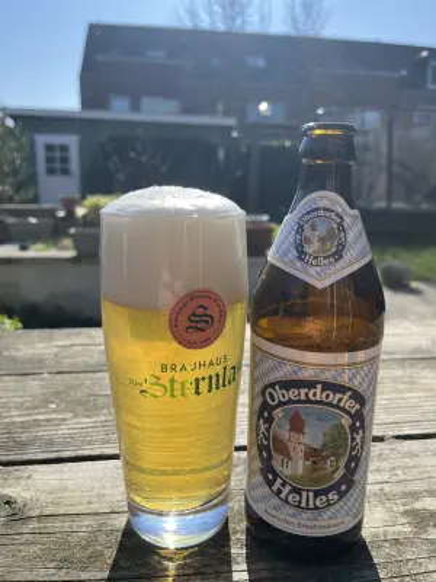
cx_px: 218
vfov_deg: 67.3
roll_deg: -0.6
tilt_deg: -13.9
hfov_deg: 53.1
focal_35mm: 26
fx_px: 437
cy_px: 291
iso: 50
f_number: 1.6
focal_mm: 5.1
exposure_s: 1/2513
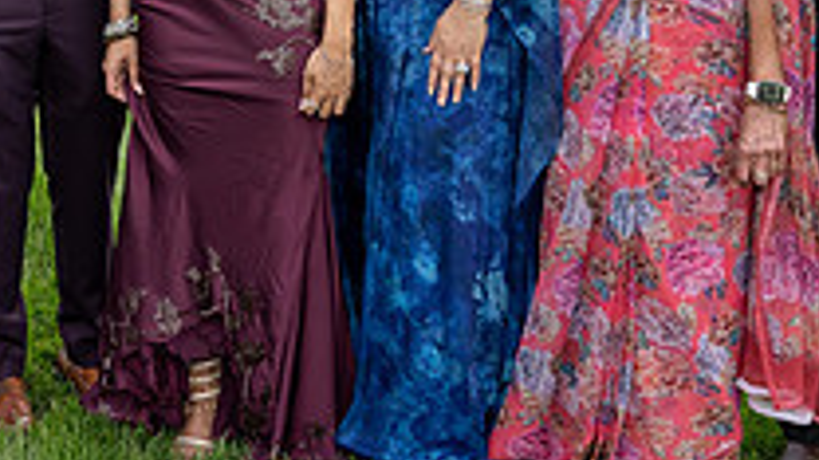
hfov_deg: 23.6
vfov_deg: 13.6
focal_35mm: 87
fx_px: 1889
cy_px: -65
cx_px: 34
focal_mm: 26.5
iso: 400
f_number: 9
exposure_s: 1/250
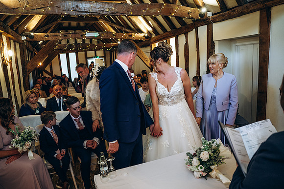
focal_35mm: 24
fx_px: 189
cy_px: 94
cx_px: 142
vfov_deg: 53.2
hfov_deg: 73.7
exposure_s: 1/100
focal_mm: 24
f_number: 2.8
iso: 800
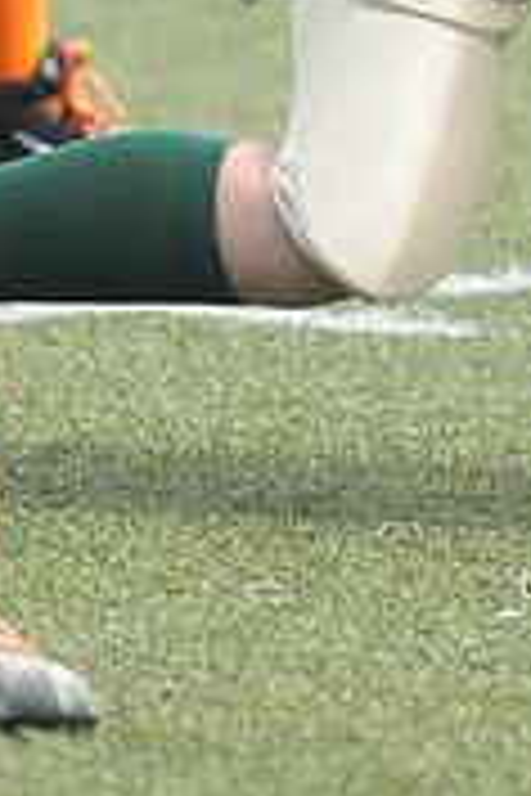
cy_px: -256
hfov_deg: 1.1
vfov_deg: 1.6
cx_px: 817
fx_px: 28251
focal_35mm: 1277
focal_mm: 260
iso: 1600
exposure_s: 1/4000
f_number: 4
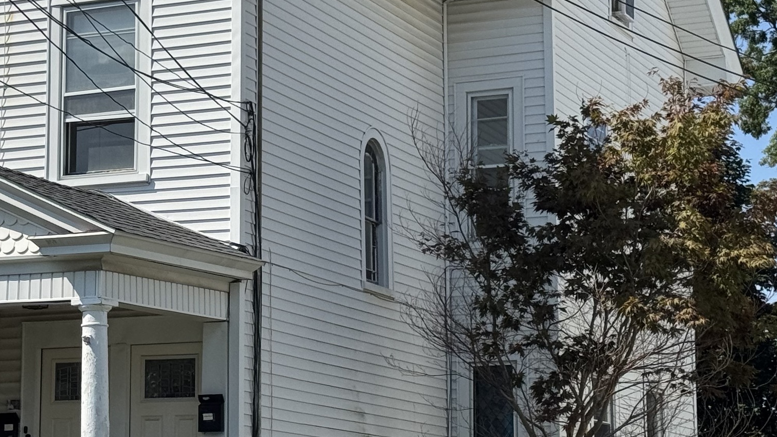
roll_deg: -0.8
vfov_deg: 11.4
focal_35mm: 106
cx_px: 149
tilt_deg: +8.2
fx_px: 2183
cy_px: 211
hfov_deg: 20.0
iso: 64
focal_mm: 6.76
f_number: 1.78
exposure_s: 1/6410
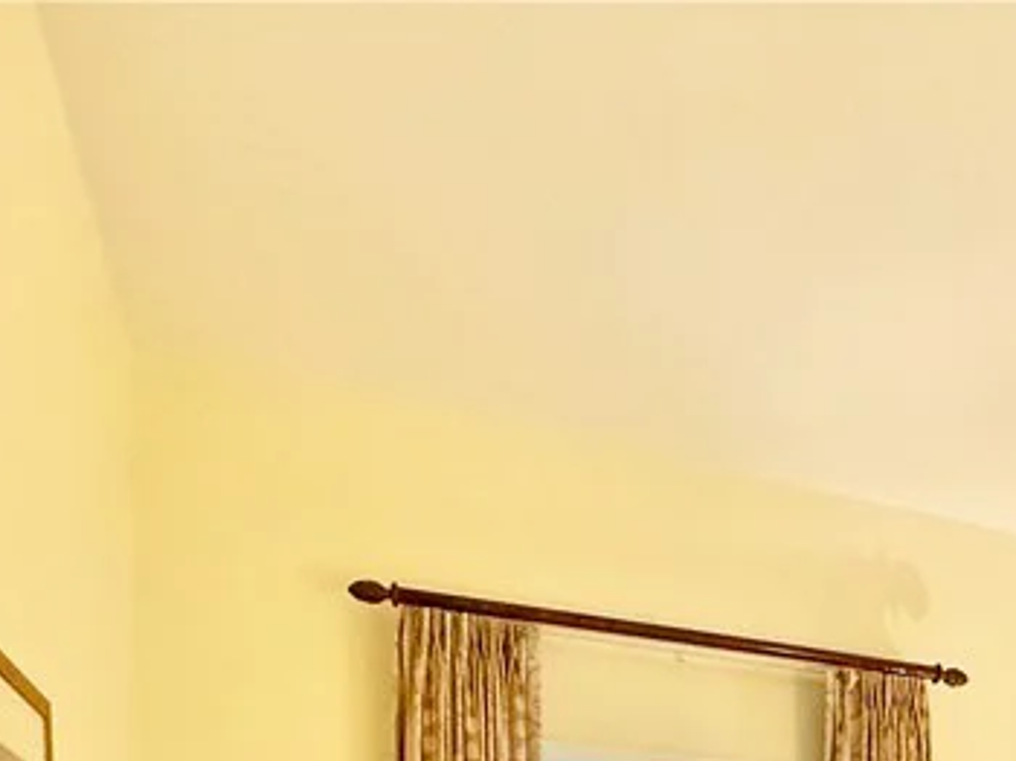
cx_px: 859
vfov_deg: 26.5
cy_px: 1112
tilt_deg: -5.6
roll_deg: -1.6
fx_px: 1203
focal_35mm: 41
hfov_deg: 43.0
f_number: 2.2
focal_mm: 2.22
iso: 500
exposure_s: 1/120
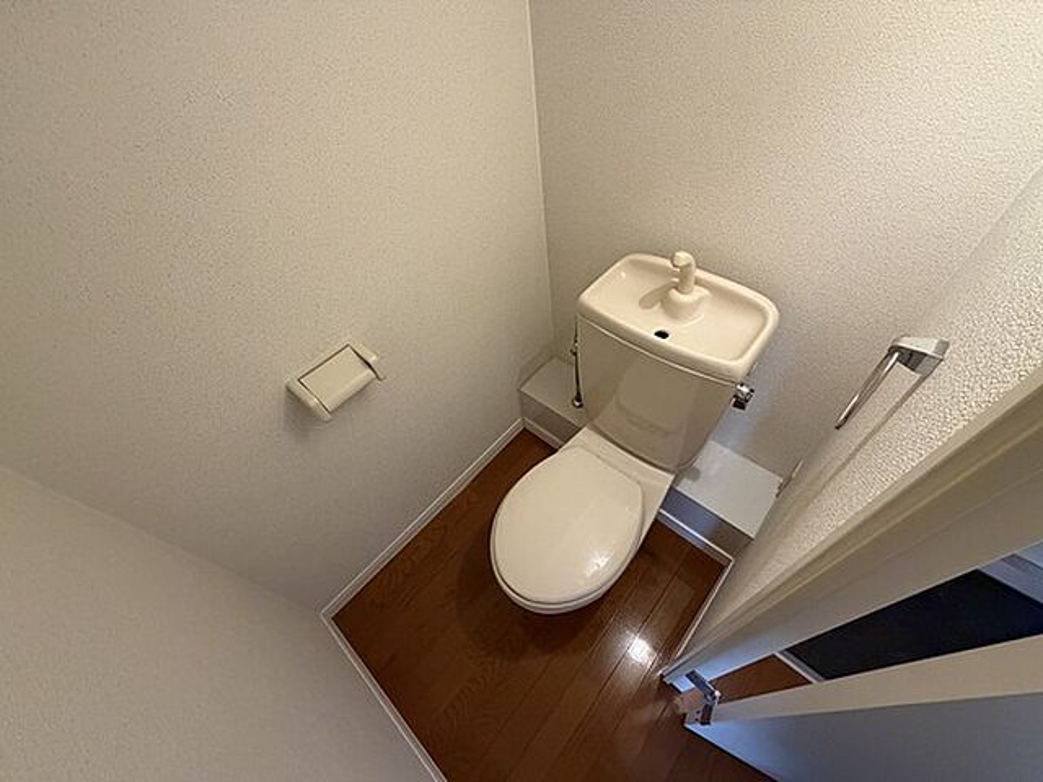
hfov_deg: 102.1
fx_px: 422
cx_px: 522
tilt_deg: -50.3
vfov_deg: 85.7
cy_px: 391
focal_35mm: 14
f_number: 2.2
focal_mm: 2.22
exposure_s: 1/60
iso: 640
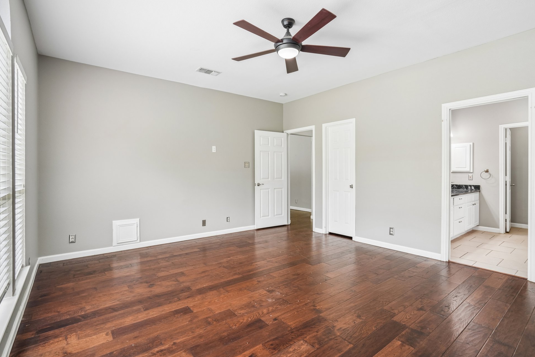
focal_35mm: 17
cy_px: 172
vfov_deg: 70.4
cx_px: 273
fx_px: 253
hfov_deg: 93.3
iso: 400
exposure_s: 1/20
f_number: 8
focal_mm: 16
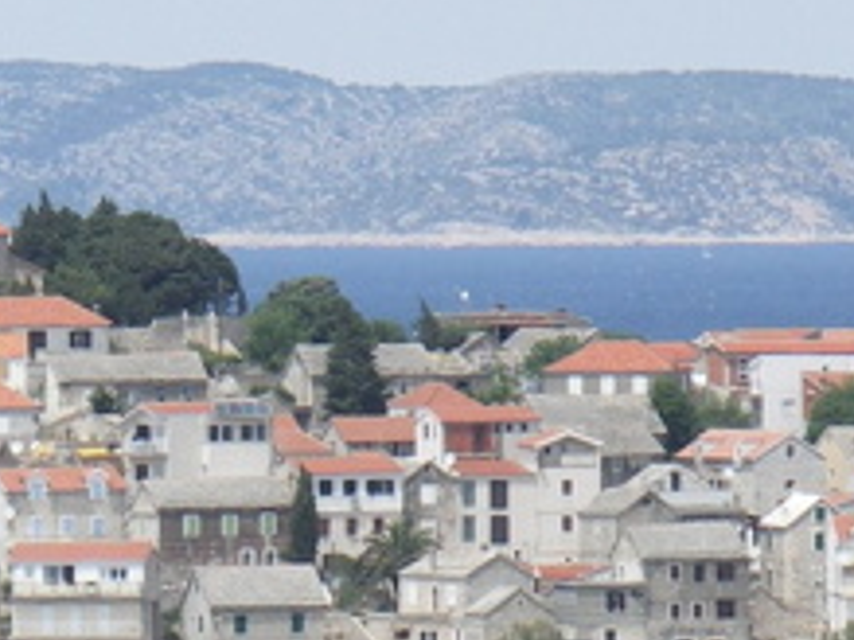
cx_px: -172
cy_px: 878
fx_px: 15066
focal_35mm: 611
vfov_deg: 2.4
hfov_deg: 3.2
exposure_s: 1/320
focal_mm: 43.7
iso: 50
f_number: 5
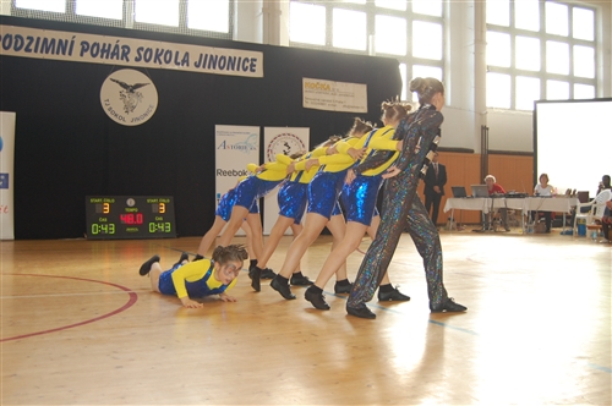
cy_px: 203
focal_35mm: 36
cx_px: 306
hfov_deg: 53.2
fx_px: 611
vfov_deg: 36.8
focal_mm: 24
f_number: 4
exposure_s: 1/100
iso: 400
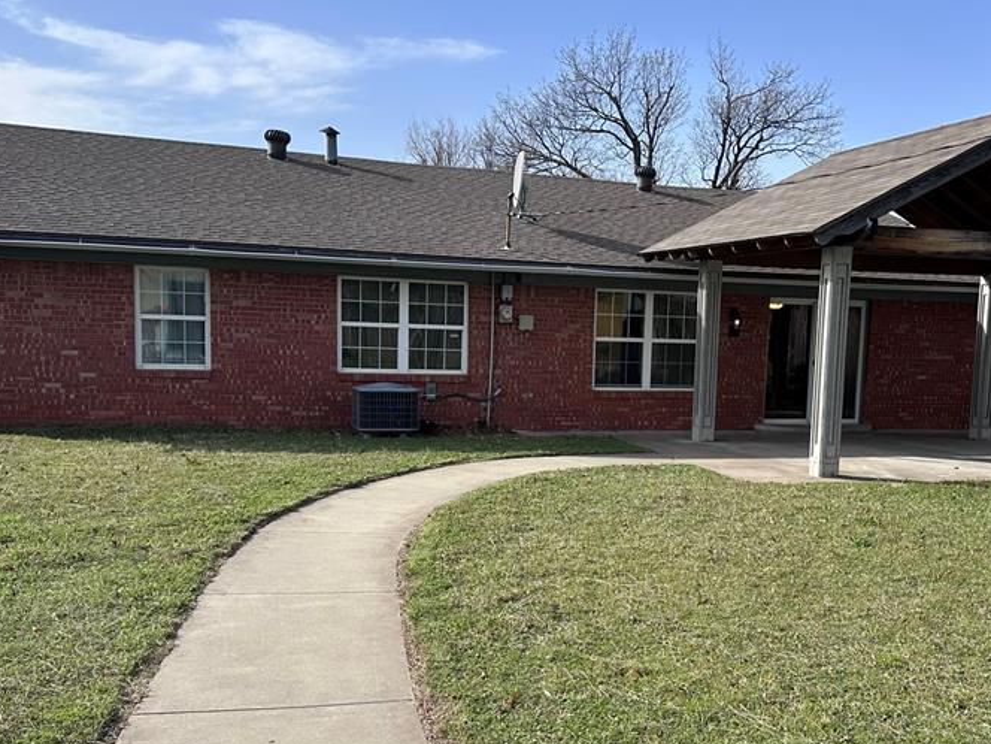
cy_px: 429
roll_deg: -1.7
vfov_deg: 38.6
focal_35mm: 37
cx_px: 591
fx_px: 1059
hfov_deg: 49.8
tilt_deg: -5.4
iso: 80
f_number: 1.78
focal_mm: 6.86
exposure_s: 1/2660
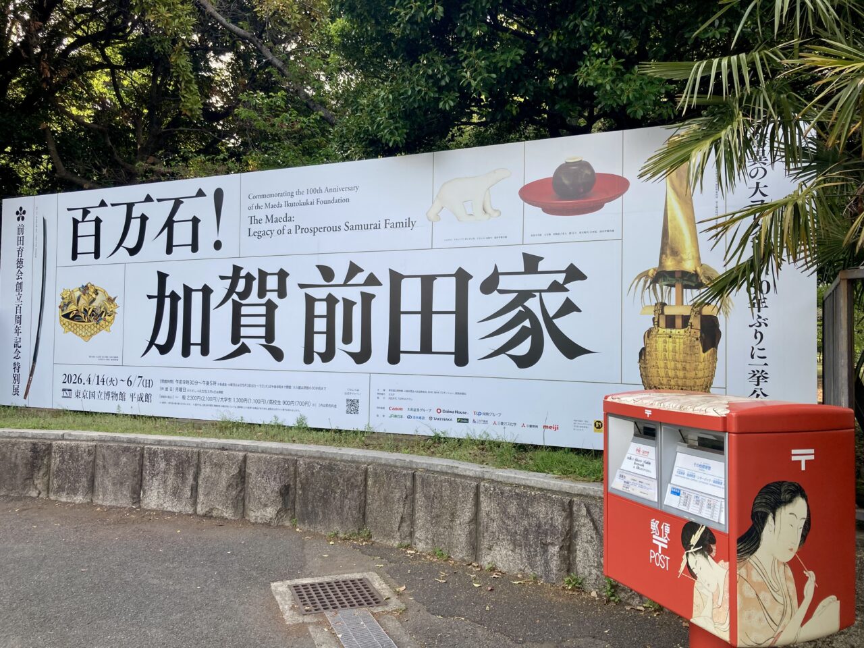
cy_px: 324
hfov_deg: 63.4
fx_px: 699
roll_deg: -0.8
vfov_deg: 49.7
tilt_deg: +2.0
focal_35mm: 28
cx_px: 432
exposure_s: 1/306
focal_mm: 3.99
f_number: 1.8
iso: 20
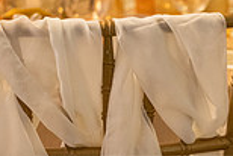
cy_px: 192
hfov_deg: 7.8
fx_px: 1710
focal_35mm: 264
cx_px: 166
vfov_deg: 5.2
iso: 1600
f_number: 3.5
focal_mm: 70
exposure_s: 1/80
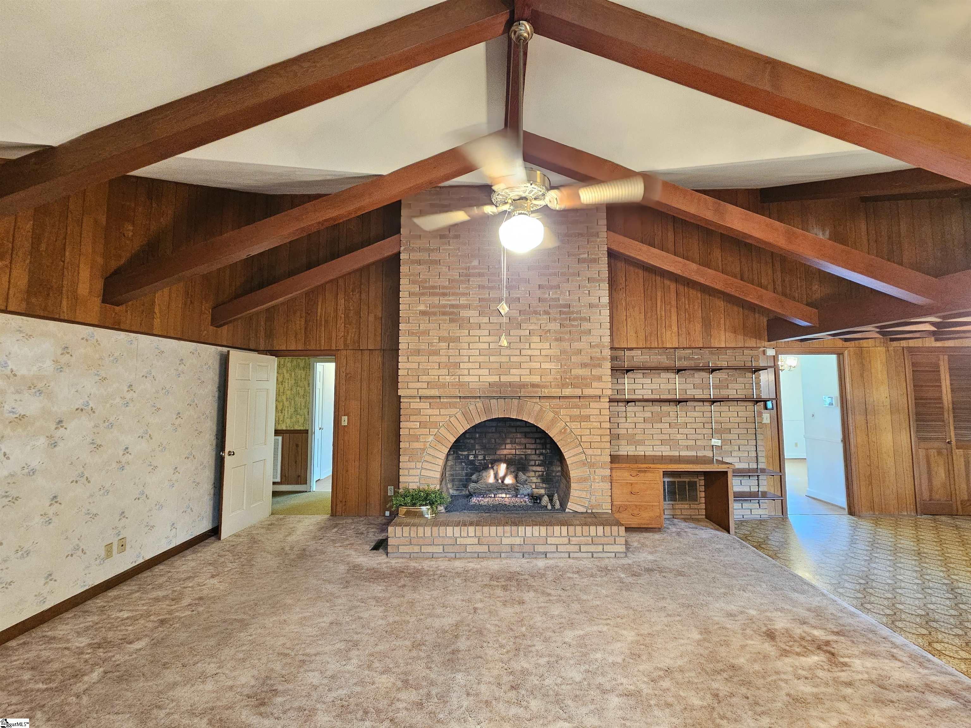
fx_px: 365
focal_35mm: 13
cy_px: 364
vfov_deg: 89.9
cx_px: 486
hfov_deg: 106.2
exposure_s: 1/30
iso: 640
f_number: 2.2
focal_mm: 2.2
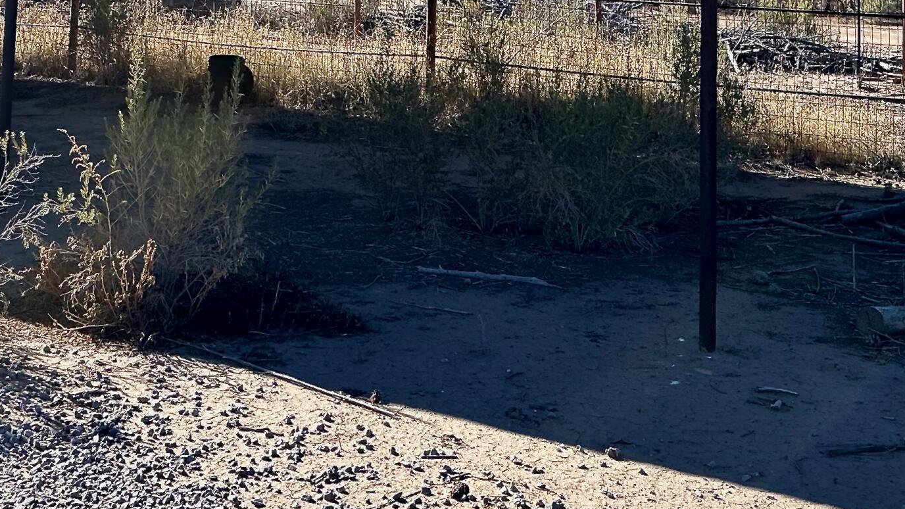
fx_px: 1368
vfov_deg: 19.7
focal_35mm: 57
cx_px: 351
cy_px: -114
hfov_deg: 36.4
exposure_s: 1/5263
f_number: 1.78
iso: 80
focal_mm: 6.86
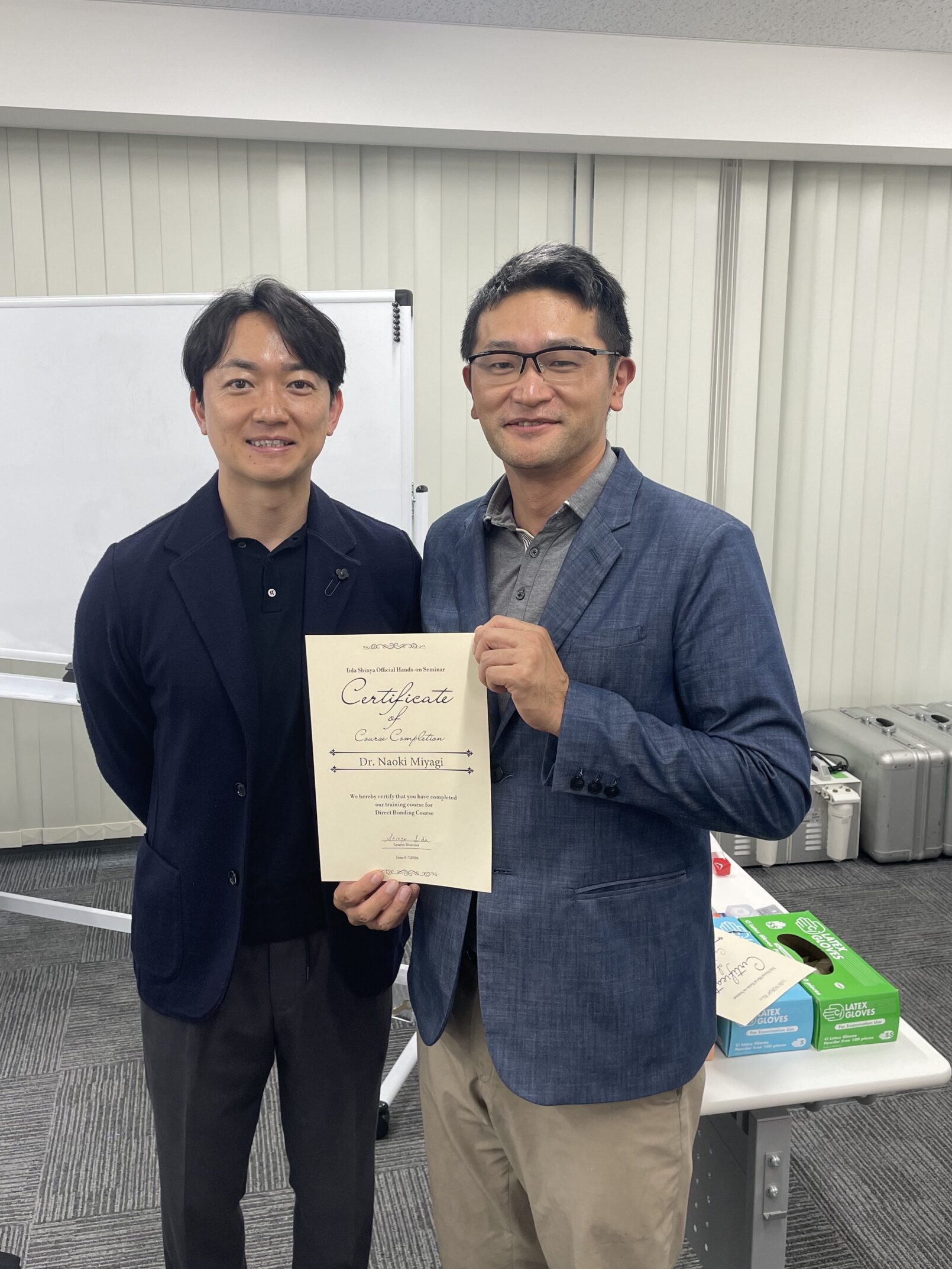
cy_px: 554
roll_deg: +0.0
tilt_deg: -9.3
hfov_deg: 45.4
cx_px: 450
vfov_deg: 58.2
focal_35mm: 31
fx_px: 1137
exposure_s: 1/90
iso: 50
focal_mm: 4.2
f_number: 1.6
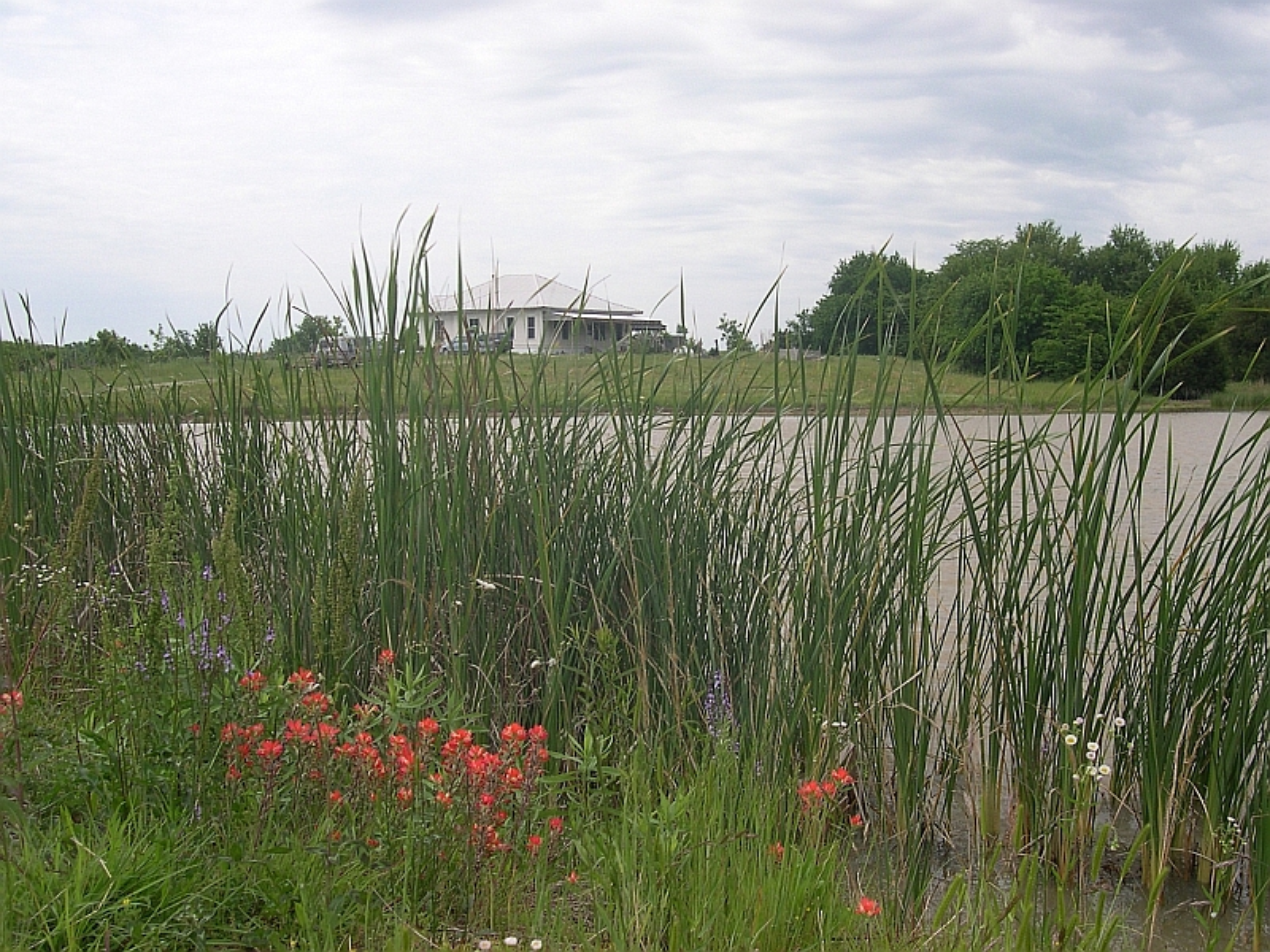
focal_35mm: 38
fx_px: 1394
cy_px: 476
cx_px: 635
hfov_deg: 49.0
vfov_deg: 37.7
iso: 100
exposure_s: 1/160
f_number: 7.6
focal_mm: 8
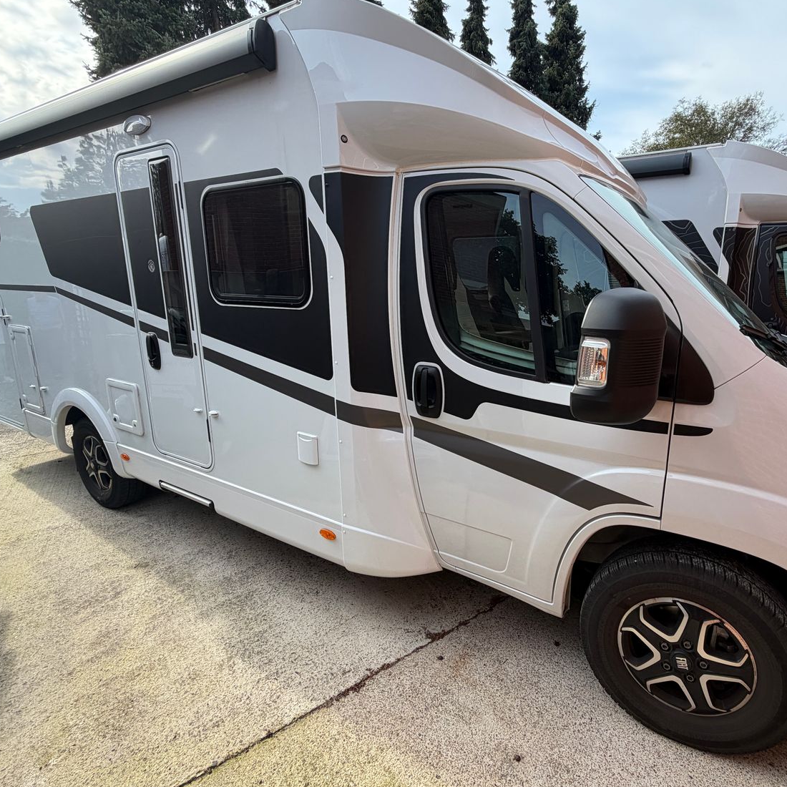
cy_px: 380
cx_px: 482
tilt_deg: -11.9
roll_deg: +0.6
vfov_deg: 80.7
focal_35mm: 18
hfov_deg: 79.5
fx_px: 463
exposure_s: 1/545
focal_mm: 2.22
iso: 40
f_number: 2.2
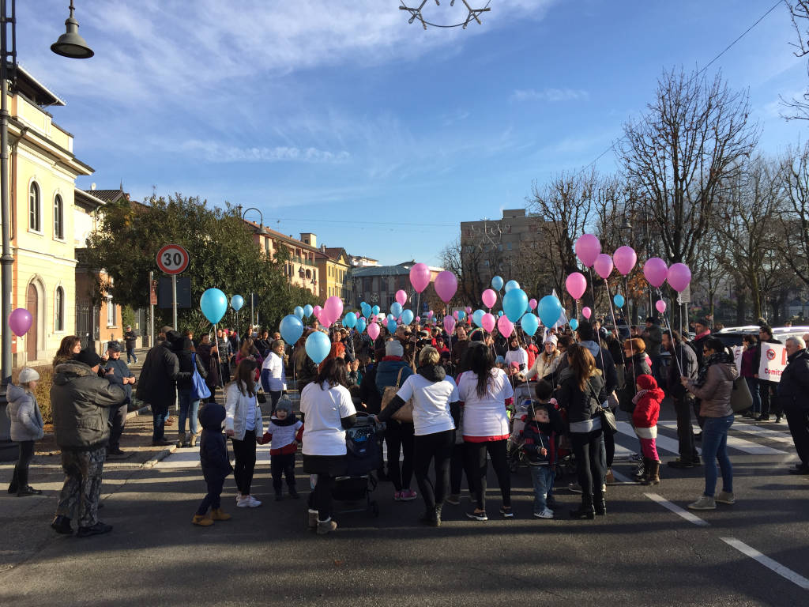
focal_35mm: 29
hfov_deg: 61.7
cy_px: 304
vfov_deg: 48.2
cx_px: 404
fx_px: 678
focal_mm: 4.15
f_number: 2.2
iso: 32
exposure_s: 1/989
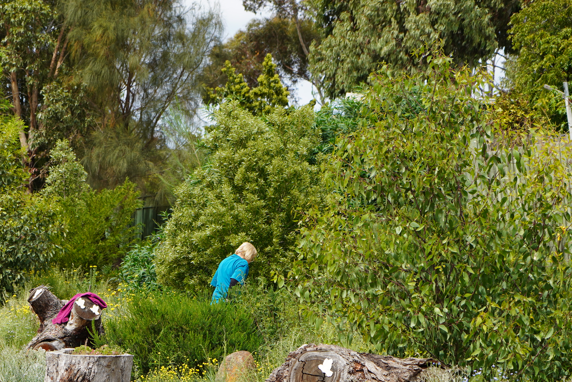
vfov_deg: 10.7
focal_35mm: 128
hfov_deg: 15.9
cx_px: 129
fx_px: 2034
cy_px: 262
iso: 100
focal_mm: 70
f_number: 5
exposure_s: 1/400
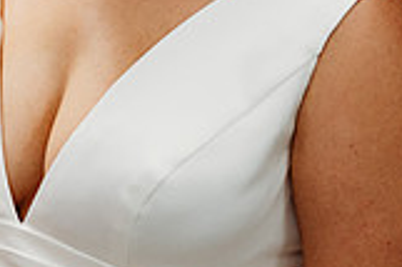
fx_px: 1729
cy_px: -112
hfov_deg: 13.3
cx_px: 162
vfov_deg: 8.7
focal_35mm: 155
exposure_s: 1/320
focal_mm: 43
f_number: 3.2
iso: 2000
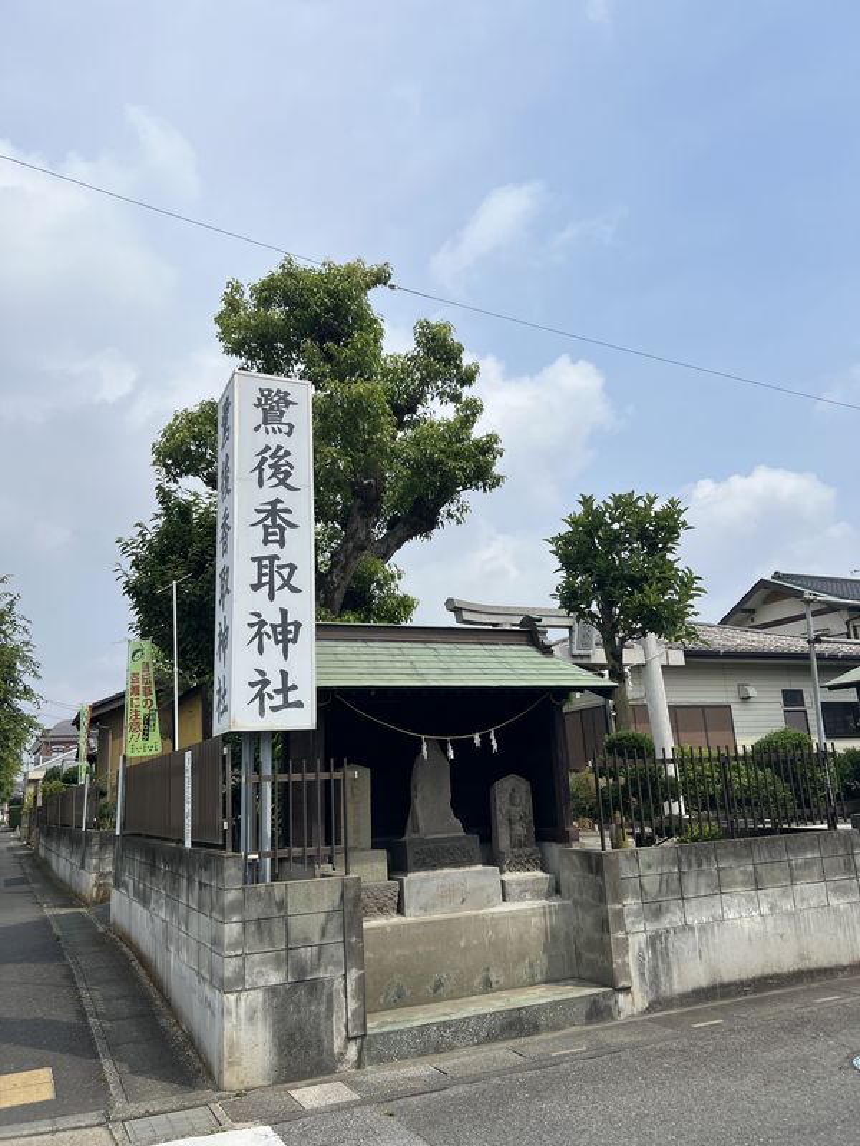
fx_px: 861
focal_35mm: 26
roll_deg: +3.6
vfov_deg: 67.3
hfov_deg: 53.1
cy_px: 573
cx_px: 430
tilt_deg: +15.5
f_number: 1.5
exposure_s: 1/6993
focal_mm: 5.7
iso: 50
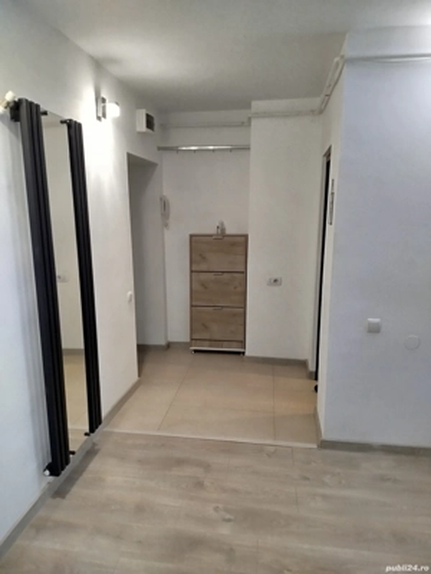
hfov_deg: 56.8
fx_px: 398
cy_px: 287
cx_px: 216
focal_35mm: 24
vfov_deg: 71.6
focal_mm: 5.31
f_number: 1.7
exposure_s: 1/33
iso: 400
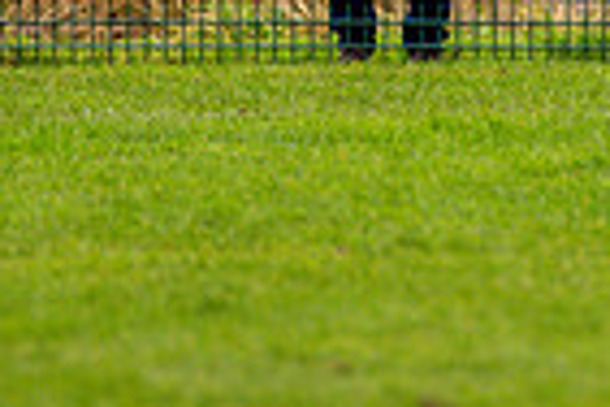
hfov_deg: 1.5
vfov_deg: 1.0
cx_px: 421
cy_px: -236
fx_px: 23331
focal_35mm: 1377
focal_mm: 300
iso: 800
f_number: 2.8
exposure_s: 1/400
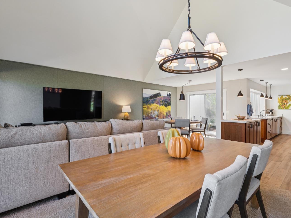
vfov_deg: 71.6
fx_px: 151
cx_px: 155
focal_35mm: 18
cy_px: 108
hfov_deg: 87.7
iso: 320
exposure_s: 1/10
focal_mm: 16
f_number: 11
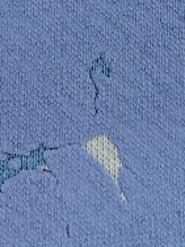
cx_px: -199
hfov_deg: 9.9
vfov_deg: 12.3
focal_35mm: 138
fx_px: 983
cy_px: -282
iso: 1960
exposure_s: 1/100
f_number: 1.88
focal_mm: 5.56
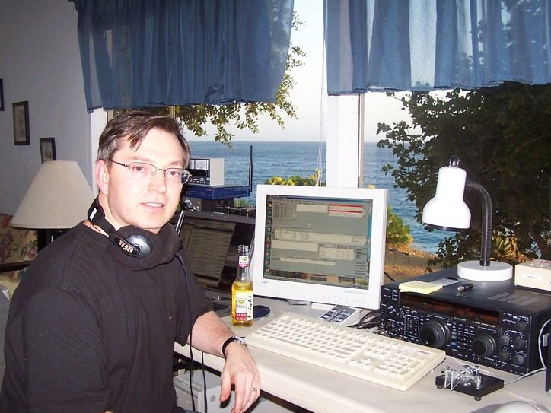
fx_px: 669
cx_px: 280
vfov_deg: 34.3
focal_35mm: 42
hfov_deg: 44.8
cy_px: 218
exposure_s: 1/60
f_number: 2.8
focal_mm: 6.3
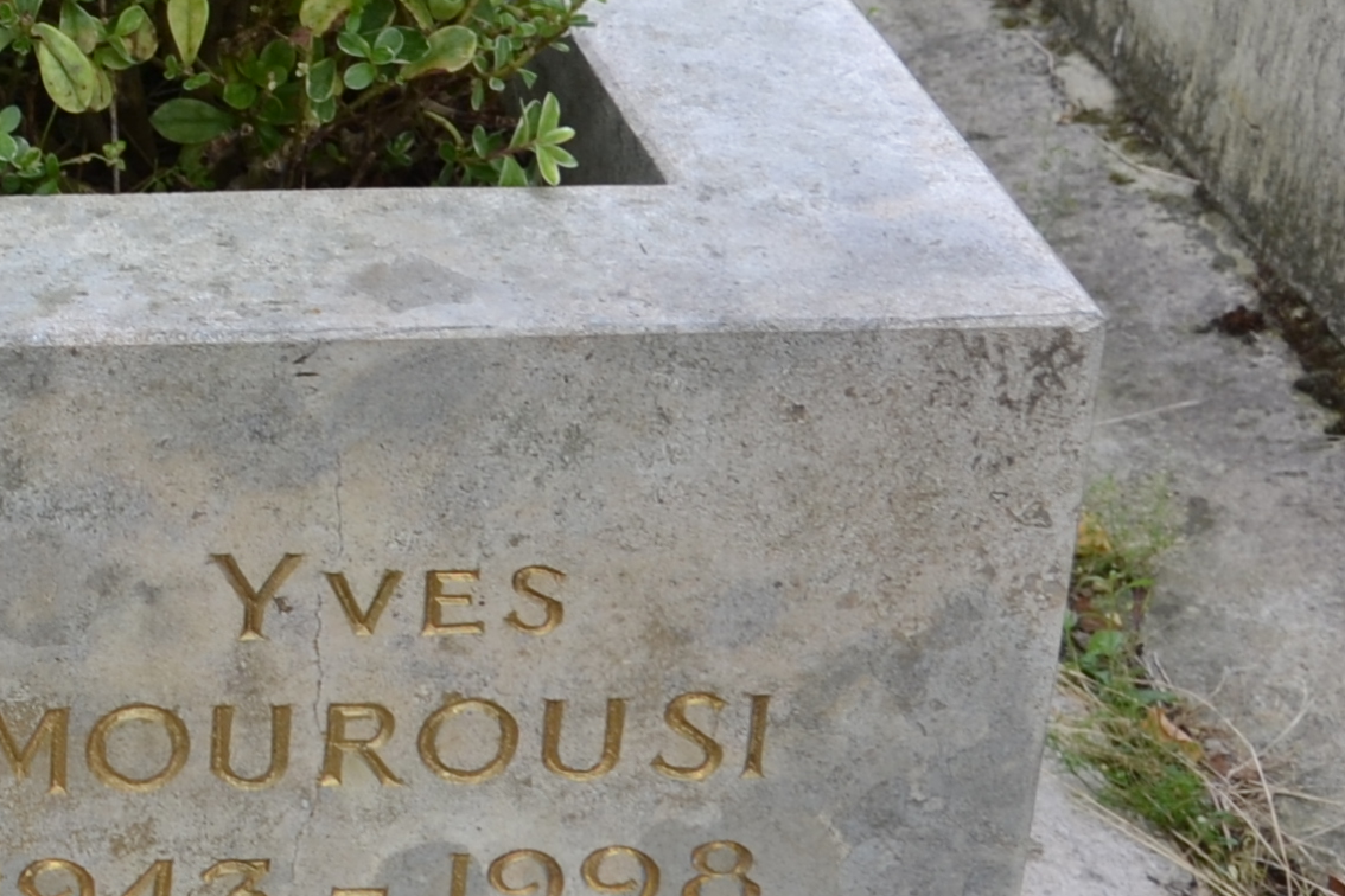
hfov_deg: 14.9
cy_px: 326
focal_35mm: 128
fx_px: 4783
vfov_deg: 10.7
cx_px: -646
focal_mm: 21
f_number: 6.3
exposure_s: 1/80
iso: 100
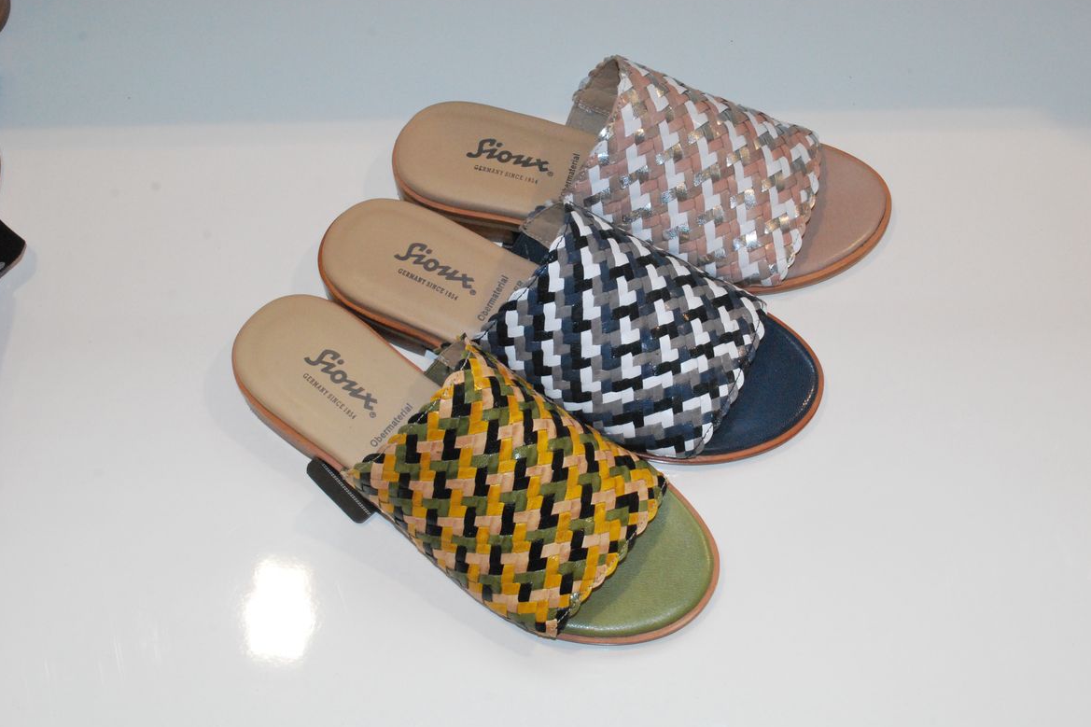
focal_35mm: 43
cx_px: 555
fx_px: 1303
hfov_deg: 45.4
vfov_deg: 31.2
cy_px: 359
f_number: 14
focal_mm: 28
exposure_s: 1/200
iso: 1600
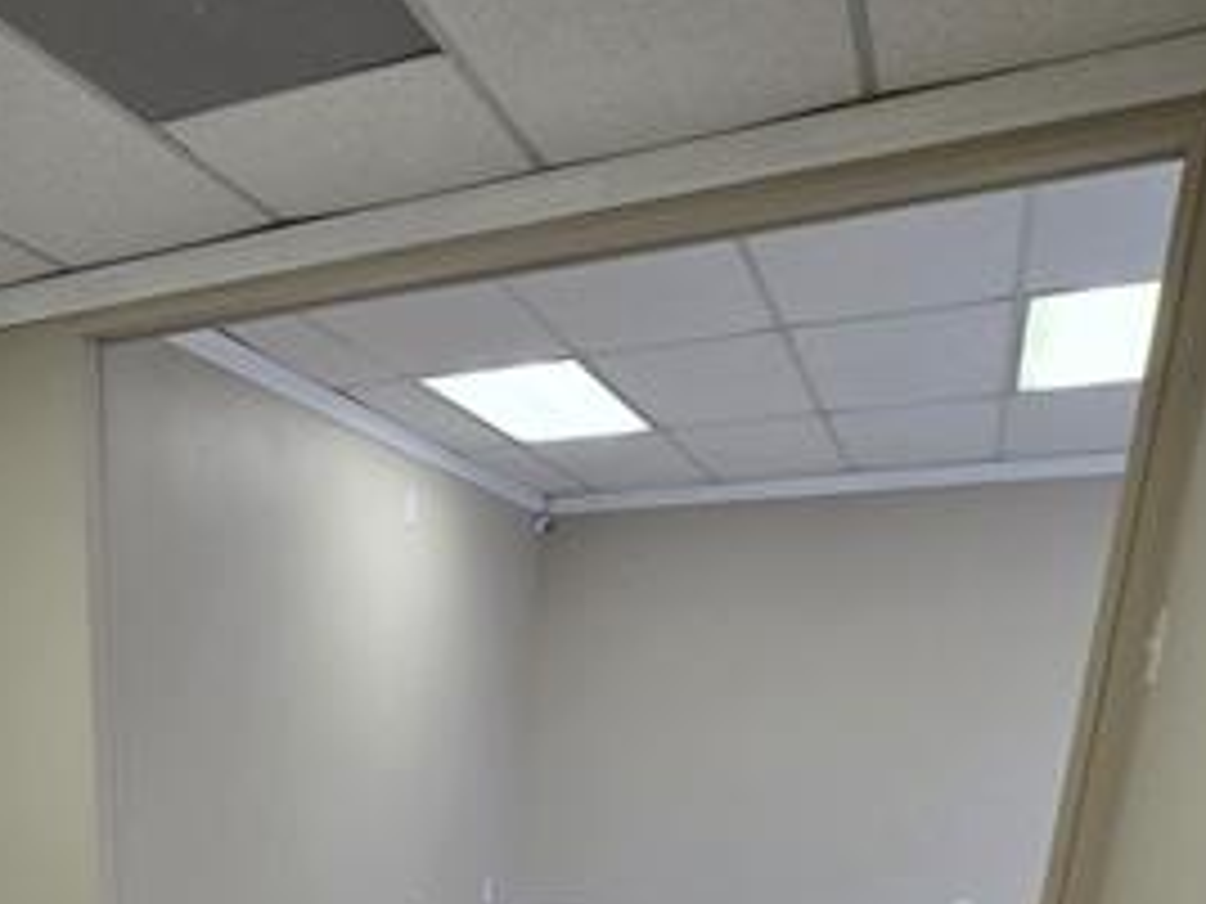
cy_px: 1057
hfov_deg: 54.8
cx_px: 261
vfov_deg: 36.3
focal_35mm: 31
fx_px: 1080
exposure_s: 1/120
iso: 100
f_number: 2.2
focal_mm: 2.2
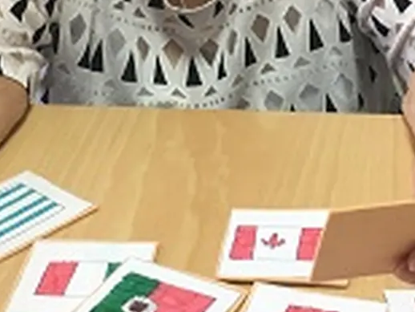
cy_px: 59
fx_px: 1127
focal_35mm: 94
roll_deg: +2.0
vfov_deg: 15.6
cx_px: 304
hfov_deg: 20.7
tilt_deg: -25.5
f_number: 2.2
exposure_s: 1/33
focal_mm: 4.15
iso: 64
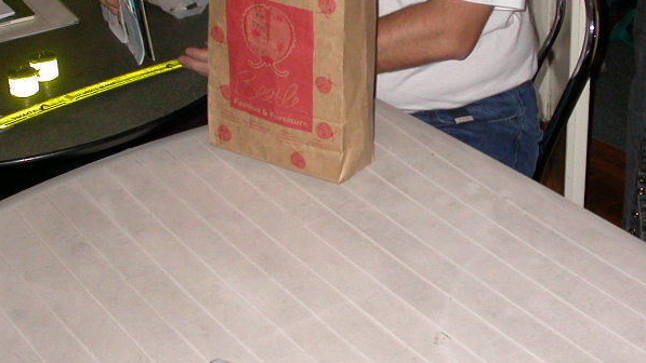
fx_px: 1216
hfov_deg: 29.6
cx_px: 396
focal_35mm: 71
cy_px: 48
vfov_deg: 16.8
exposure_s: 1/60
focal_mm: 7.85
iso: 100
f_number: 2.6
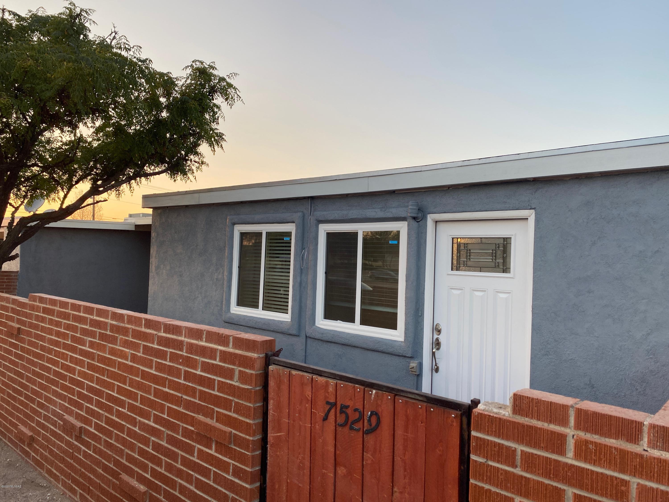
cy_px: 251
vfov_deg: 53.1
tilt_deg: +1.0
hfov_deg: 67.3
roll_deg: -2.8
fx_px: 502
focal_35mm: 26
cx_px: 334
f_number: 1.8
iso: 32
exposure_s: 1/184
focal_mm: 4.25
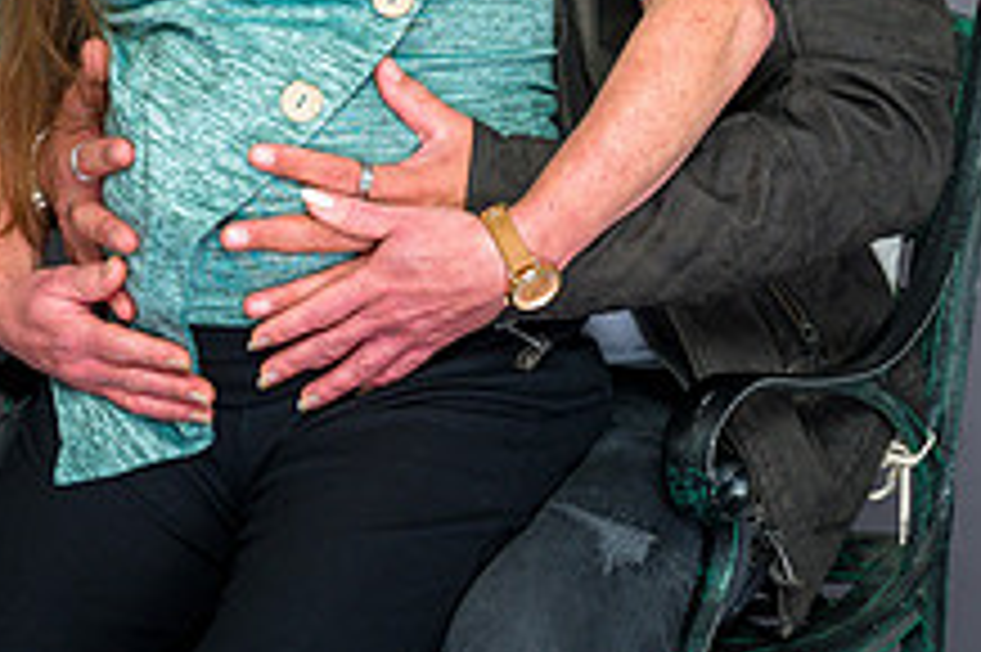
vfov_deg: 11.2
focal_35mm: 120
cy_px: -103
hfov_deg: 17.1
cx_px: 405
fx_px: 3267
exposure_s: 1/100
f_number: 5.6
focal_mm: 45
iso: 200
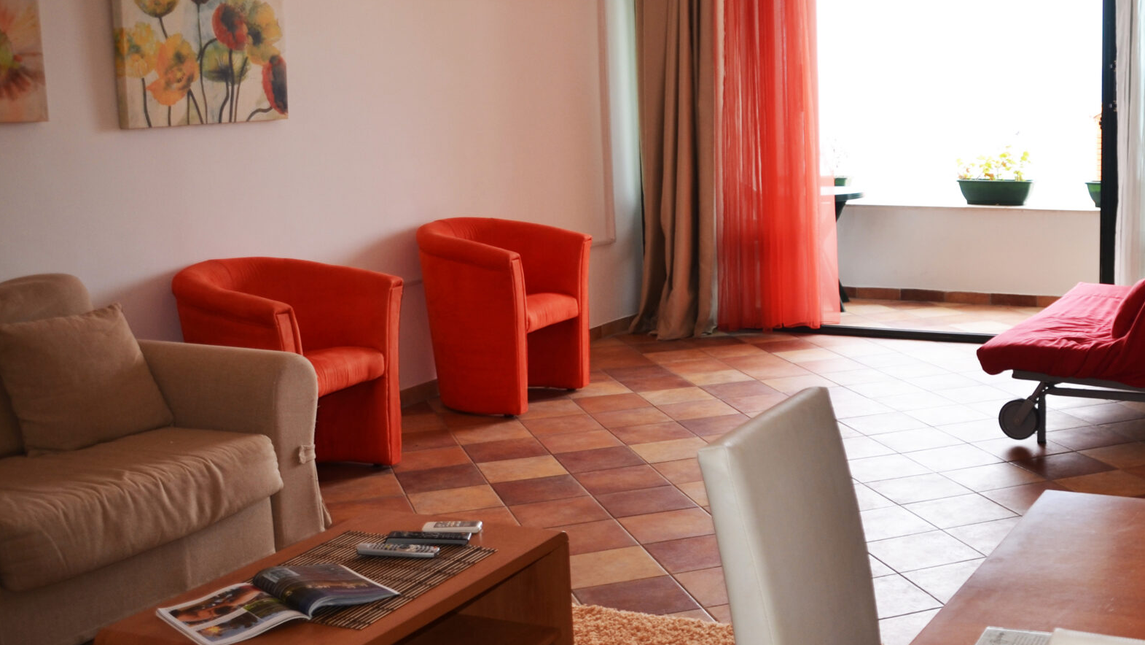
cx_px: 896
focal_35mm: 46
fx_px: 1397
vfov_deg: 26.0
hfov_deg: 42.8
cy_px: 322
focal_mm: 18
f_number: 3.5
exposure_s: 1/125
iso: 125
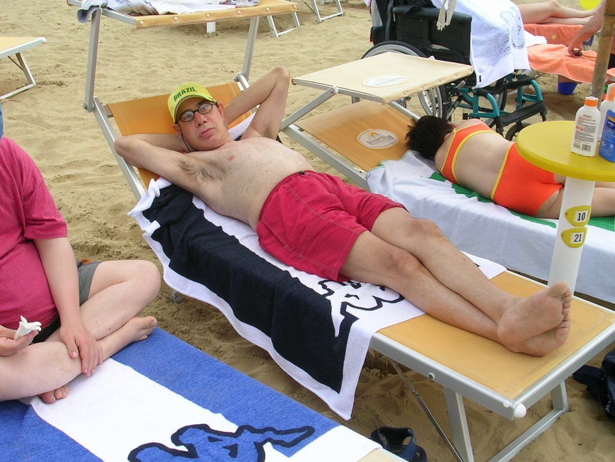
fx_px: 817
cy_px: 231
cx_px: 308
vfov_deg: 31.5
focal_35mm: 46
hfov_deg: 41.2
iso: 50
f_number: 6.1
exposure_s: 1/147
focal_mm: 7.1
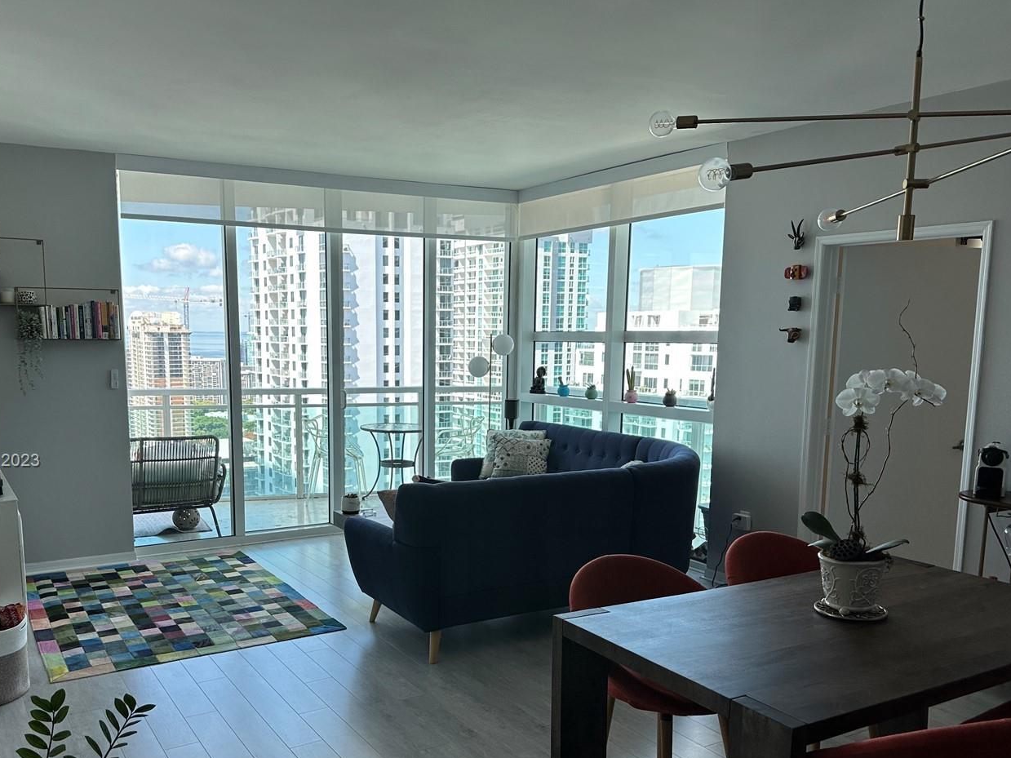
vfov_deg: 45.1
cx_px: 432
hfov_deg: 58.1
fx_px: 905
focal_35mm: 31
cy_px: 462
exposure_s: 1/477
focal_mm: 6.86
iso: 80
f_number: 1.78
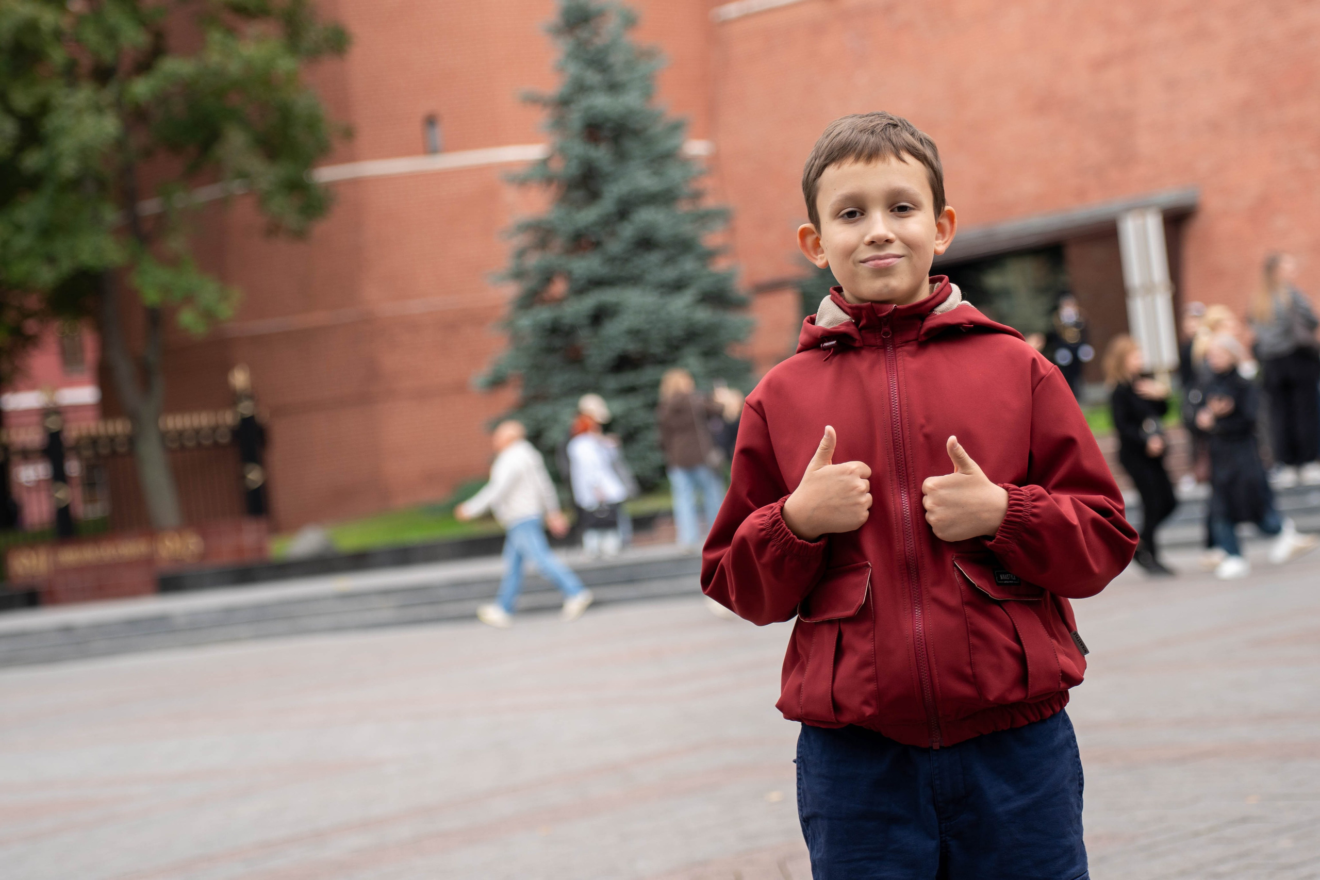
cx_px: 660
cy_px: 440
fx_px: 3410
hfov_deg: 21.9
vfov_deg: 14.7
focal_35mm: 93
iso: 125
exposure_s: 1/200
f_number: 2.8
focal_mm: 62
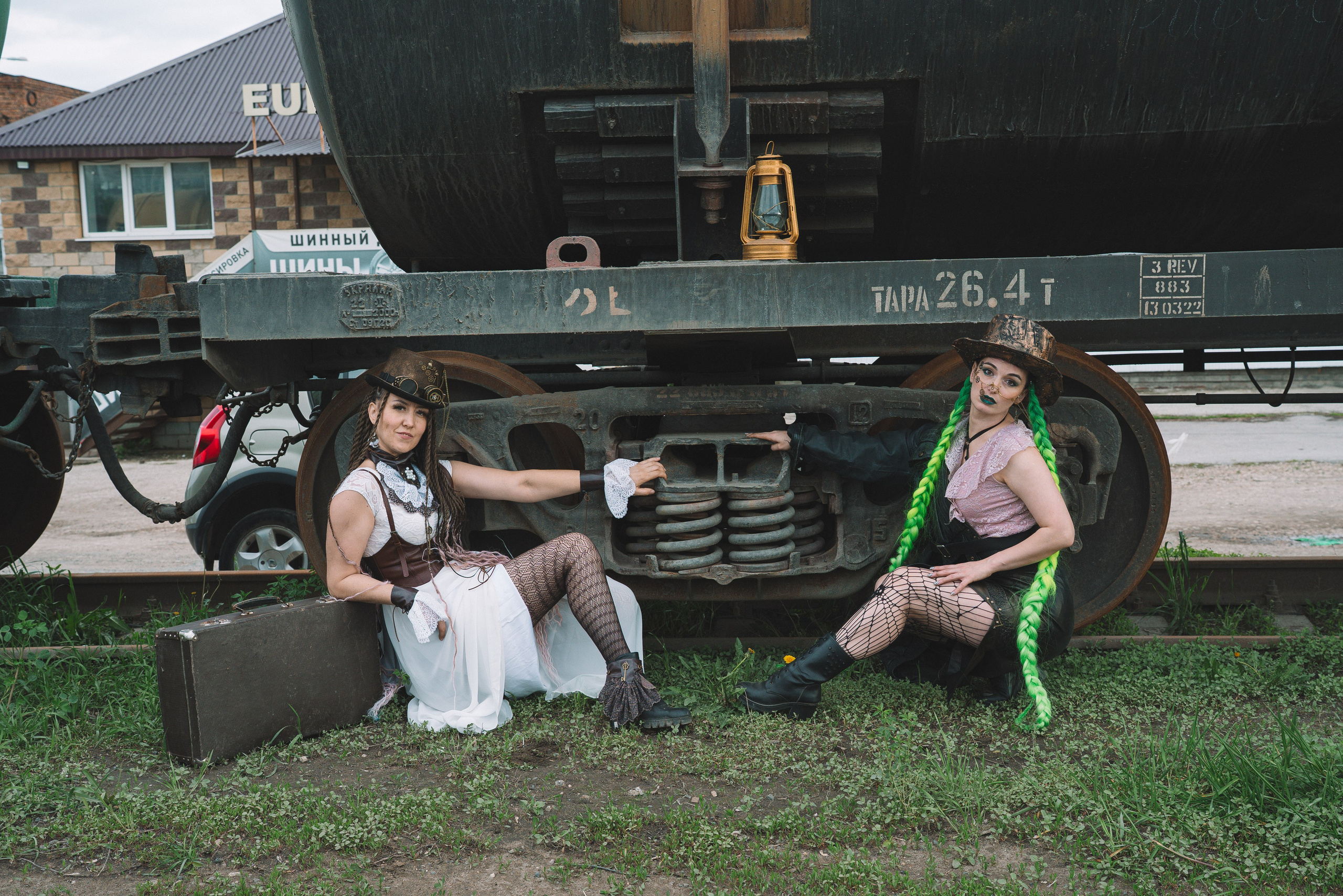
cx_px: 672
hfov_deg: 43.6
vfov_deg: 29.9
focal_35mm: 45
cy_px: 448
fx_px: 1679
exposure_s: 1/125
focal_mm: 45
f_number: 6.3
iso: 500
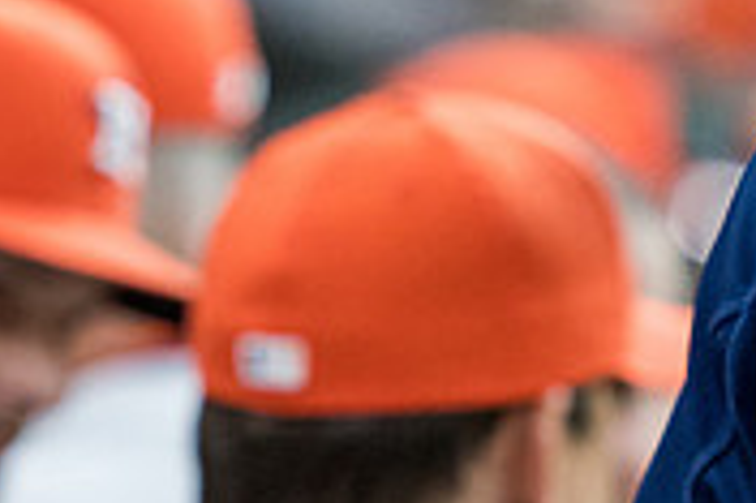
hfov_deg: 2.4
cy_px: -46
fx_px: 17770
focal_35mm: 847
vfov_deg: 1.6
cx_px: 937
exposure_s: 1/1250
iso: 2500
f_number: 4
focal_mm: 165
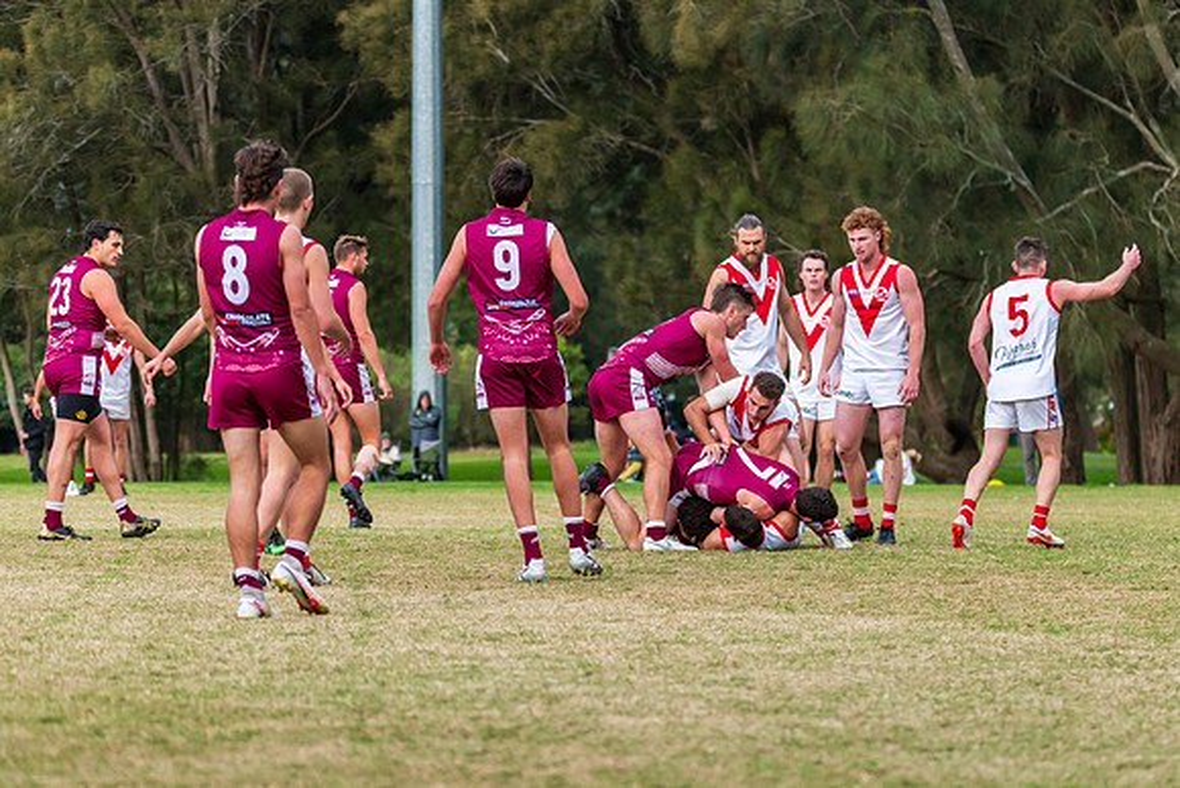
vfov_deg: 6.6
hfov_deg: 9.9
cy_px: 439
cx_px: 658
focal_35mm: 208
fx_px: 6825
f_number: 5
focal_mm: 170
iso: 1250
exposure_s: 1/1250
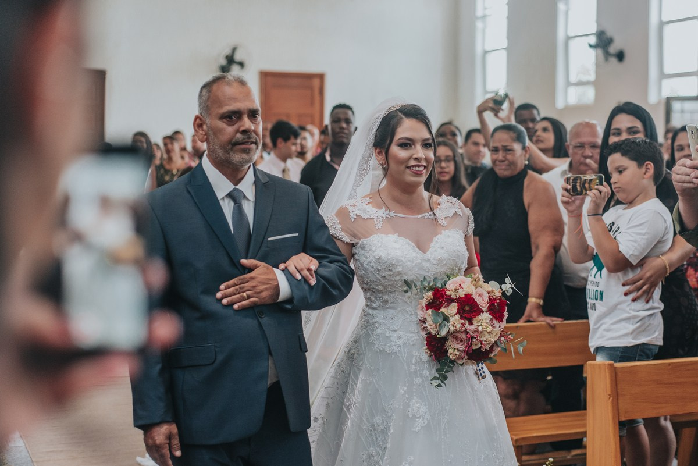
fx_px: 1105
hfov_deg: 35.0
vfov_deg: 23.8
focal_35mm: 57
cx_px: 392
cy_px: 211
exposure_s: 1/250
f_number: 2.8
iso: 1250
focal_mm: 50
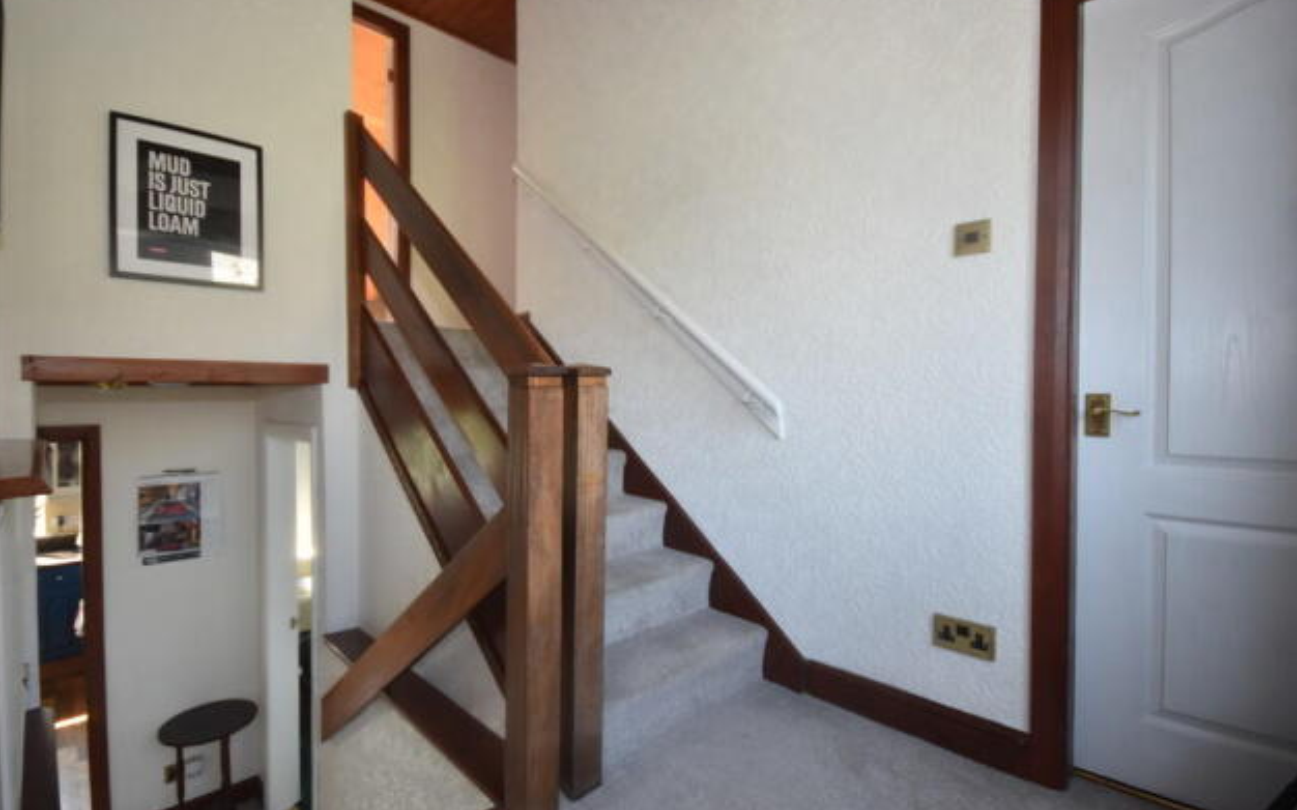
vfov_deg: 71.2
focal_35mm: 16
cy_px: 388
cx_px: 625
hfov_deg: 97.8
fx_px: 565
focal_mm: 10
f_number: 4
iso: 800
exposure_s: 1/160
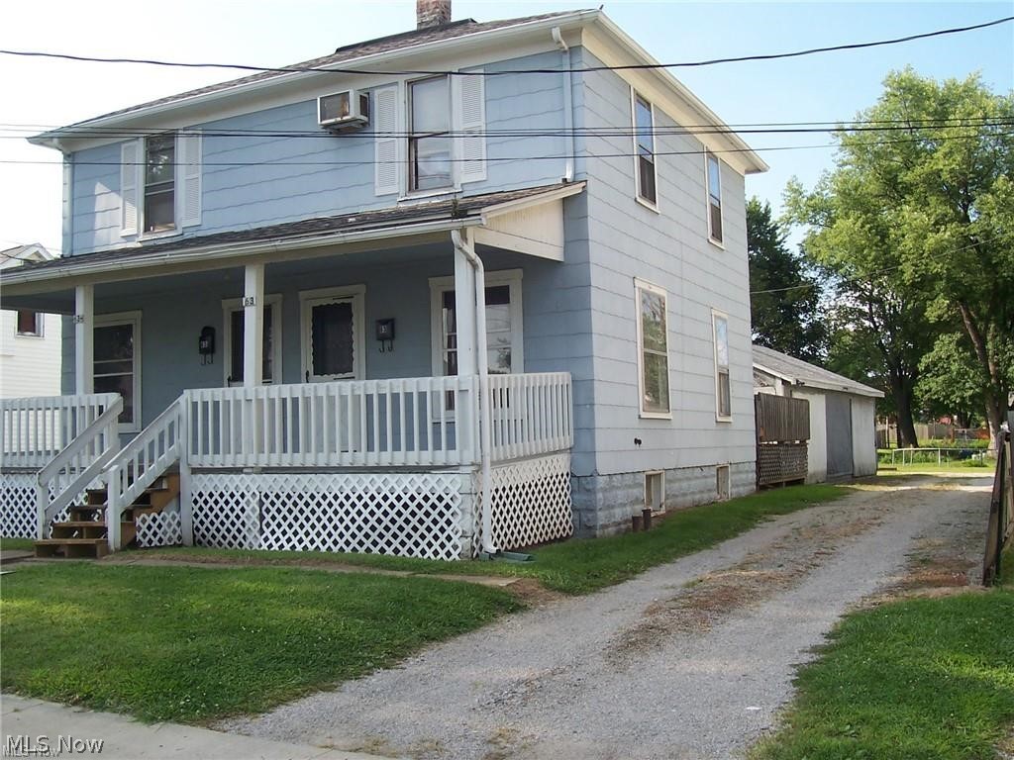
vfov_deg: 38.7
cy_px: 380
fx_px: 1084
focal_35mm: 37
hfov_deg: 50.1
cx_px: 507
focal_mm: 5.6
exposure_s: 1/250
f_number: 5.6
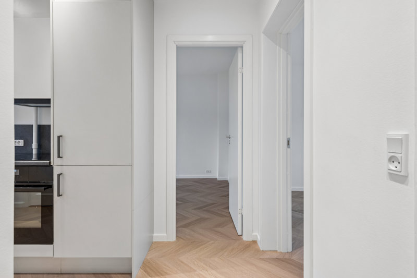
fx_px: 208
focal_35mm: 18
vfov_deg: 67.4
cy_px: 139
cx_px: 208
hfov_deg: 90.0
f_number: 9.5
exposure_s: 1/2
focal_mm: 18
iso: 160
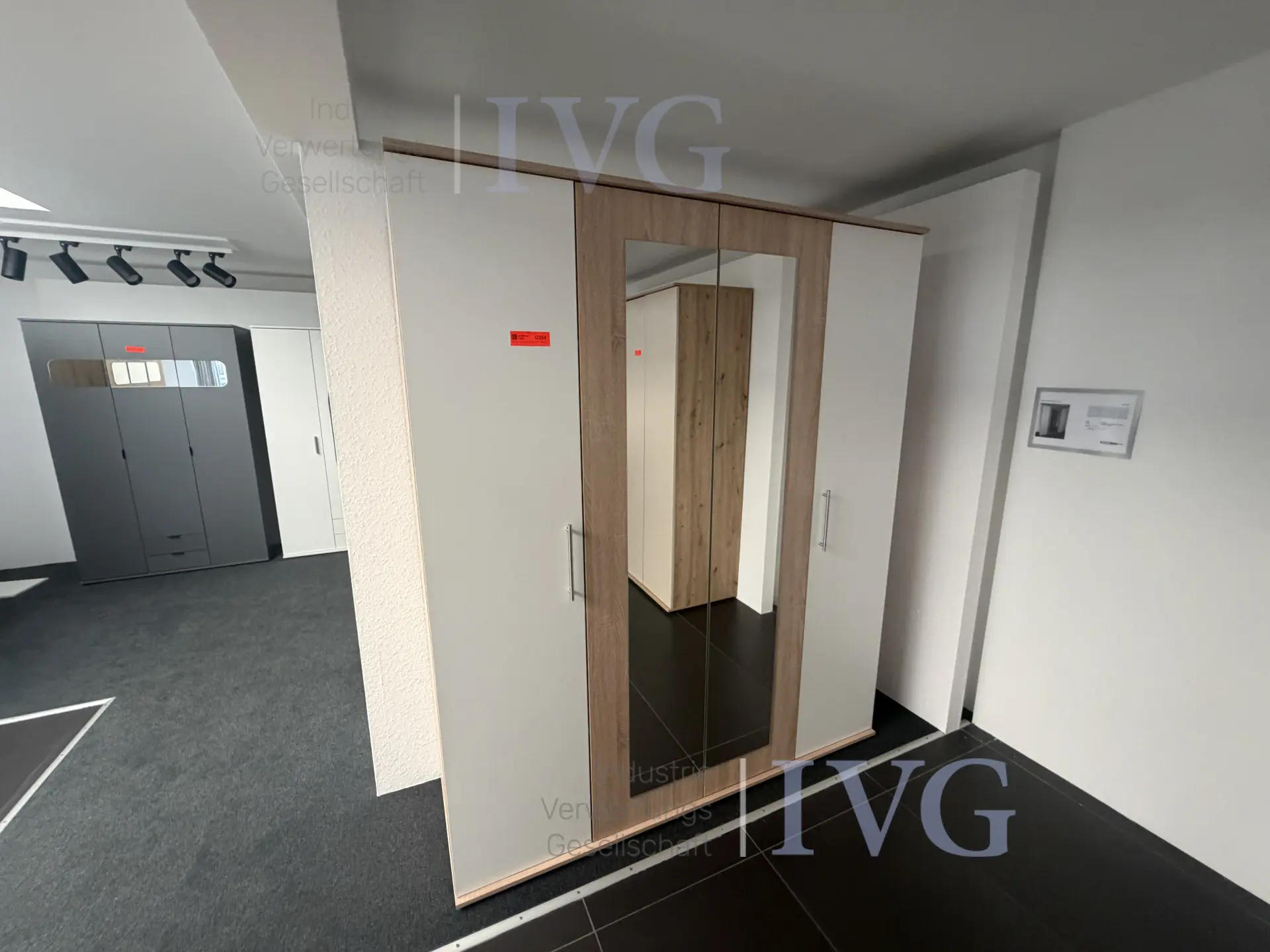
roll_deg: -0.8
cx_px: 635
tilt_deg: -7.0
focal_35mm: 14
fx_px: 514
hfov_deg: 102.1
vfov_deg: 85.7
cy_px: 476
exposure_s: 1/121
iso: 250
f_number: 2.2
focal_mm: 2.22
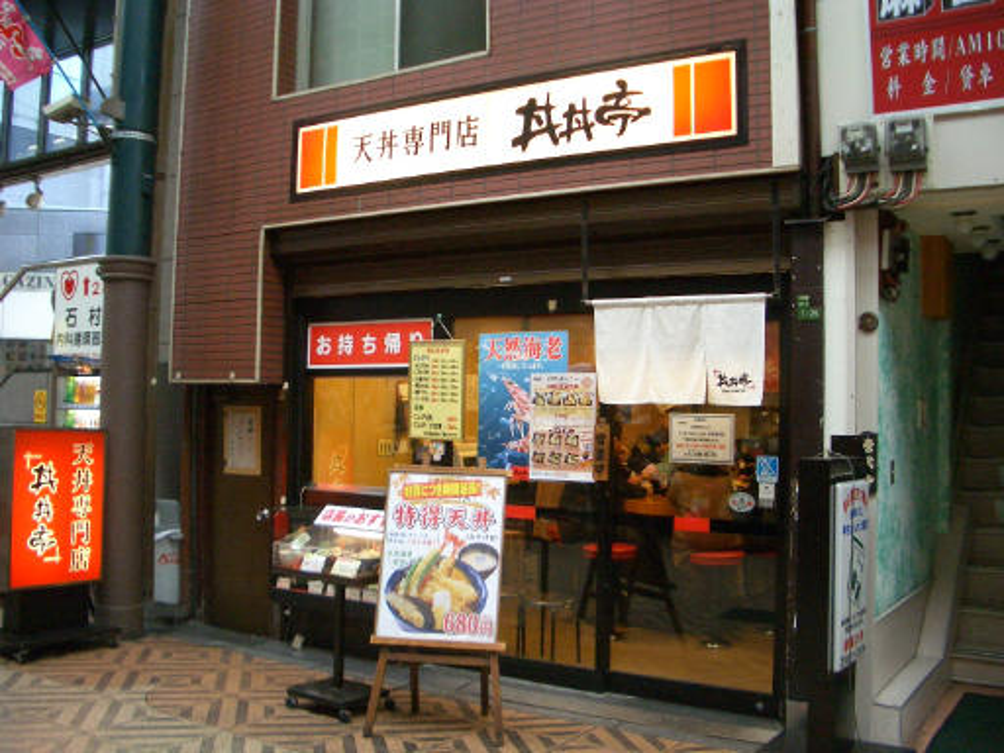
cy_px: 376
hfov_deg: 52.6
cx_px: 502
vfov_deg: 40.7
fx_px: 1015
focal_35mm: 35
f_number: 2.6
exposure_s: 1/125
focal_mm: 5.8
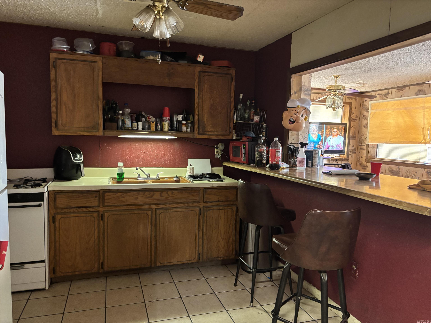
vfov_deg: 53.1
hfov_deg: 67.3
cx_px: 216
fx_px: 324
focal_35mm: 26
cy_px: 162
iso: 640
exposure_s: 1/40
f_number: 1.6
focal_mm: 5.96
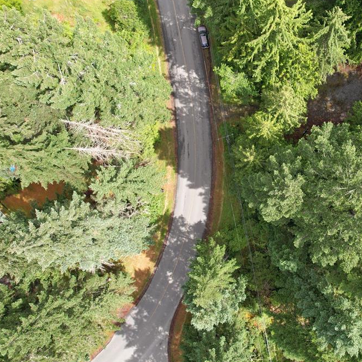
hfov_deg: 52.7
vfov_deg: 55.6
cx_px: 279
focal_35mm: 29
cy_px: 179
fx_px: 343
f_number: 2.8
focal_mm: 8.38
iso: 100
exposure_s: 1/50
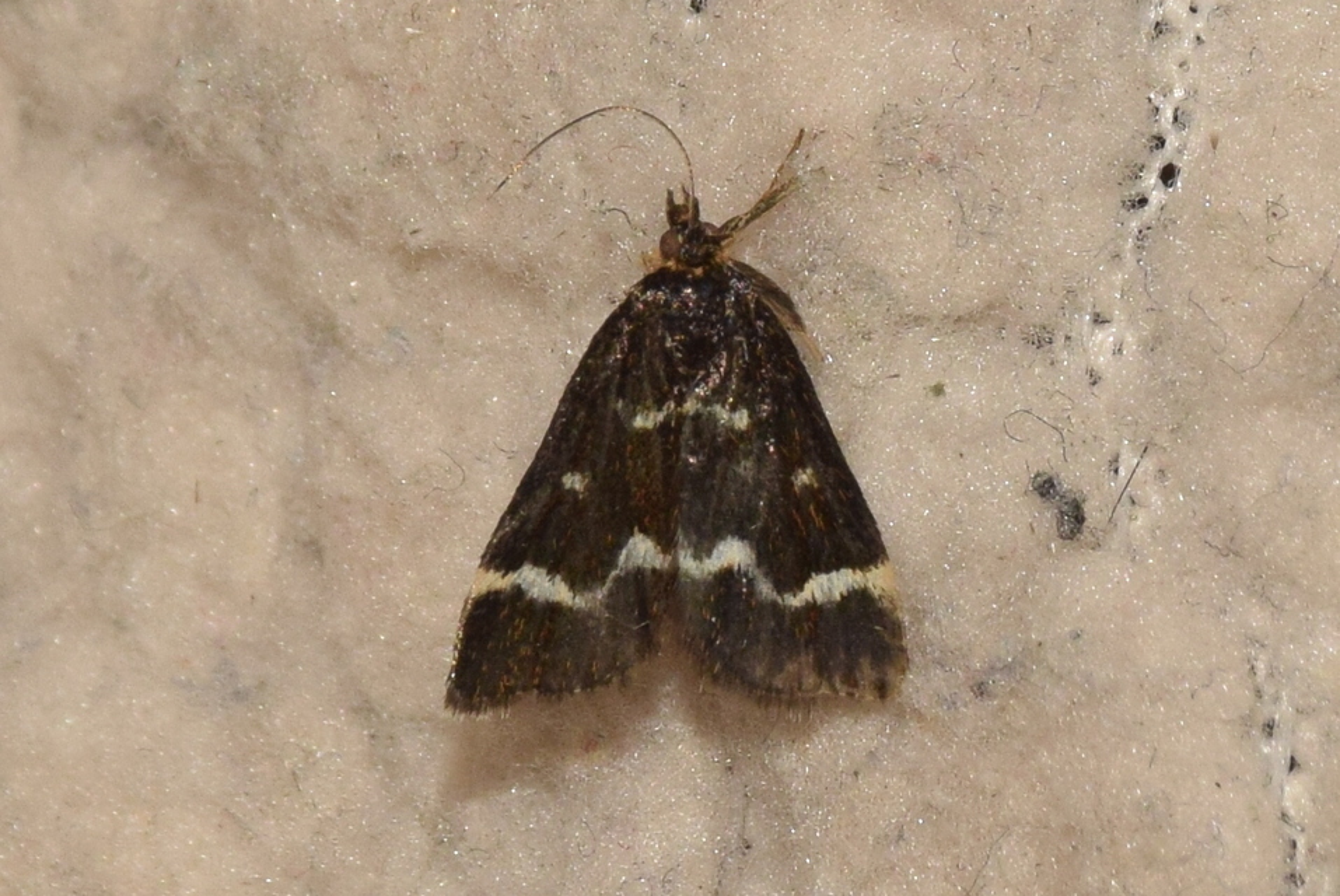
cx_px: 670
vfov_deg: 6.6
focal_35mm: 210
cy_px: 448
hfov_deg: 9.8
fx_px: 7824
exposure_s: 1/200
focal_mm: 140
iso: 400
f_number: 14
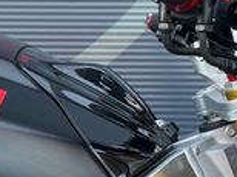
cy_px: 114
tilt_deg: -2.3
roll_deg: -0.3
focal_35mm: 100
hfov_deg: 19.7
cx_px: 131
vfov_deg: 14.7
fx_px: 684
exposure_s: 1/131
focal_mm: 6.86
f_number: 1.78
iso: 64
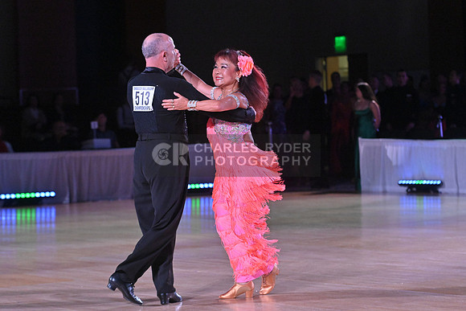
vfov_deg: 10.2
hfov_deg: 15.2
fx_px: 1748
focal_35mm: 135
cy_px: 156
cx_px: 233
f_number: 5
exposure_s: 1/500
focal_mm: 135
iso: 4000
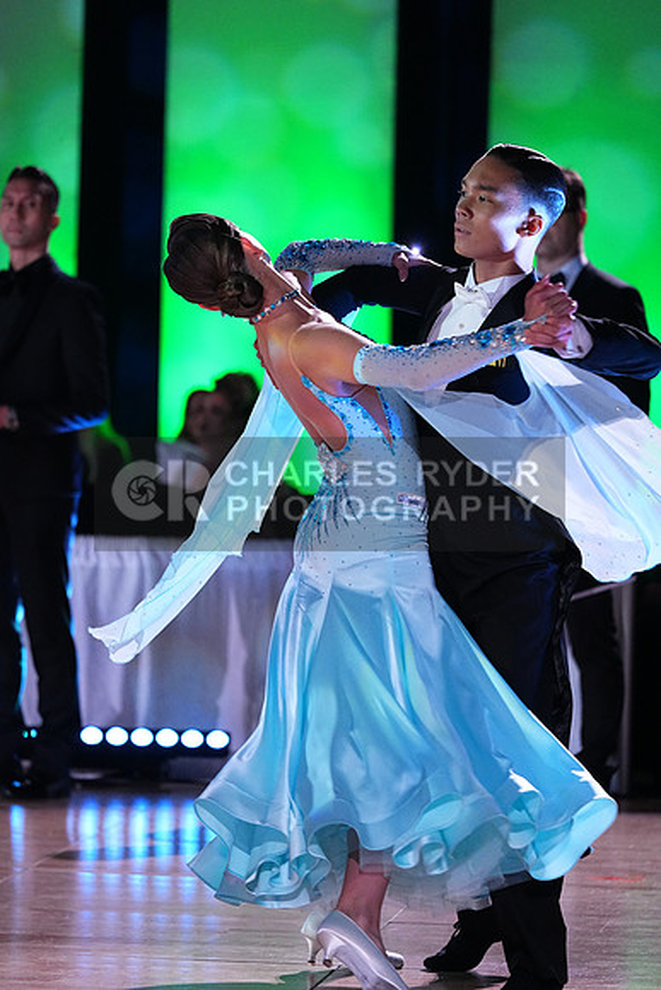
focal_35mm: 200
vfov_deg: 10.3
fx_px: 5505
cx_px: 330
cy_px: 495
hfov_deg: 6.9
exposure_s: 1/320
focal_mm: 200
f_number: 4
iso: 5000
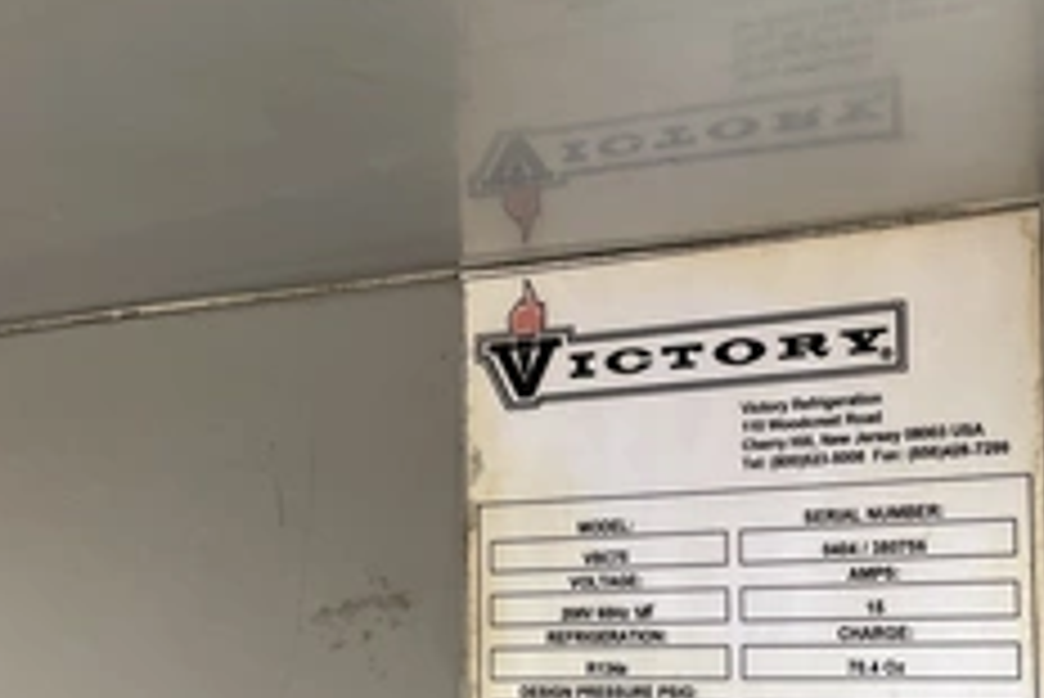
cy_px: 536
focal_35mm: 52
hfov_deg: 36.7
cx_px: 855
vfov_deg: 25.7
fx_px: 1509
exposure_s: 1/122
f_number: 1.8
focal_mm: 3
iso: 50
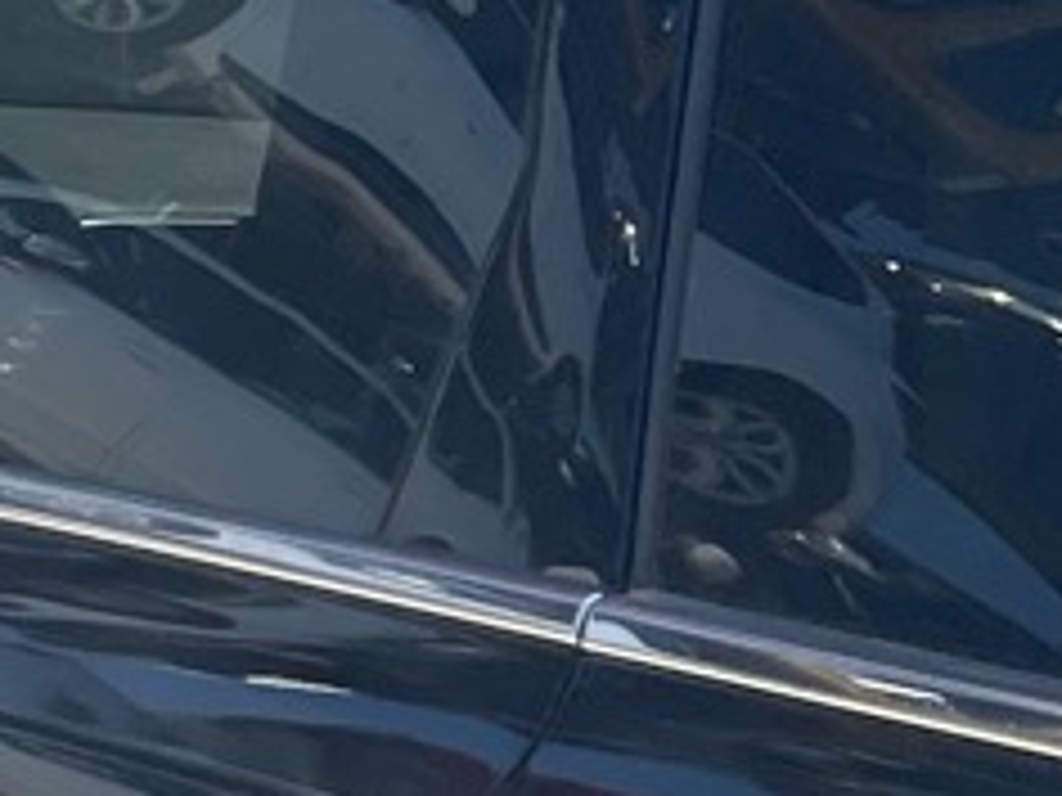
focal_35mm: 198
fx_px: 6075
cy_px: 1659
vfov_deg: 7.2
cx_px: 2061
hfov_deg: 9.4
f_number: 1.6
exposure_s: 1/1182
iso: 32
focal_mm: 4.2
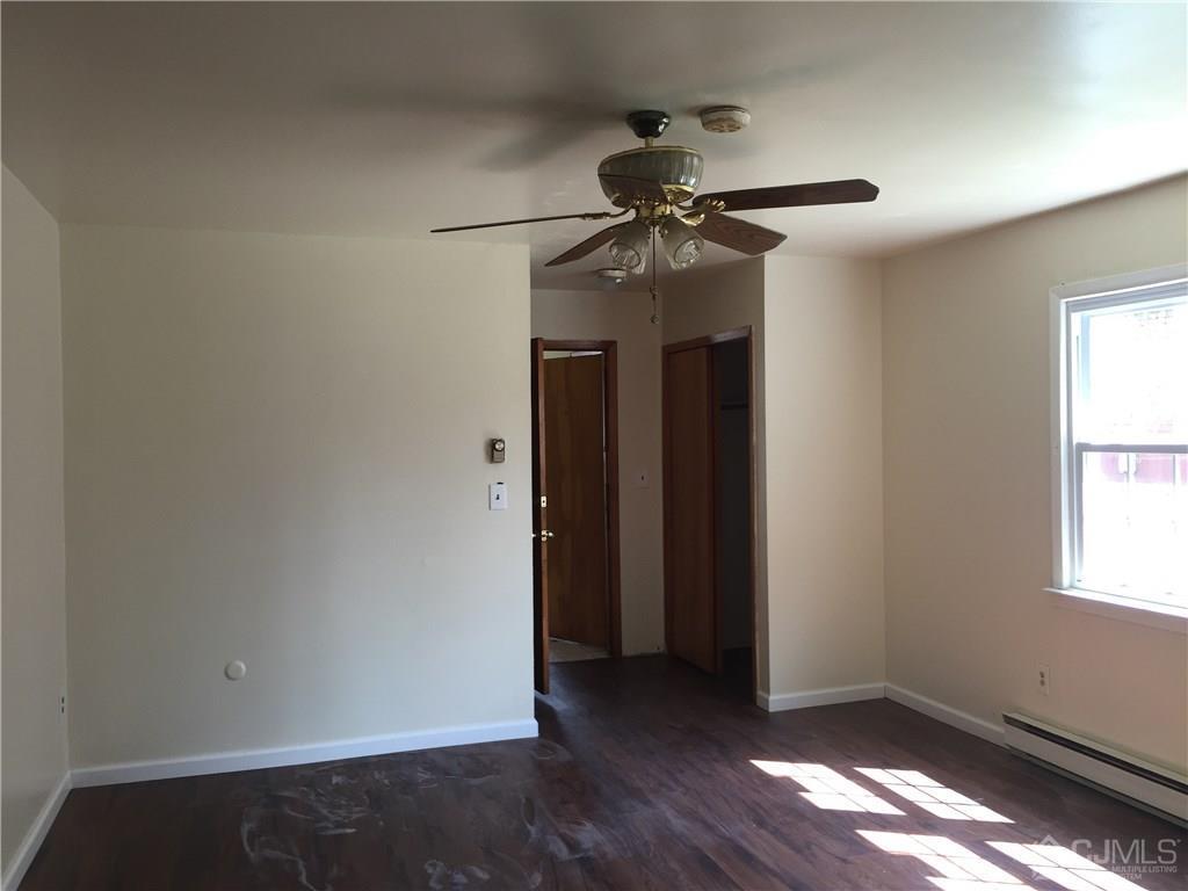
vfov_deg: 48.2
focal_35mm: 29
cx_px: 594
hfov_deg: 61.7
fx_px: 995
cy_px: 446
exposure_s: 1/40
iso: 40
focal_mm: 4.15
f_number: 2.2
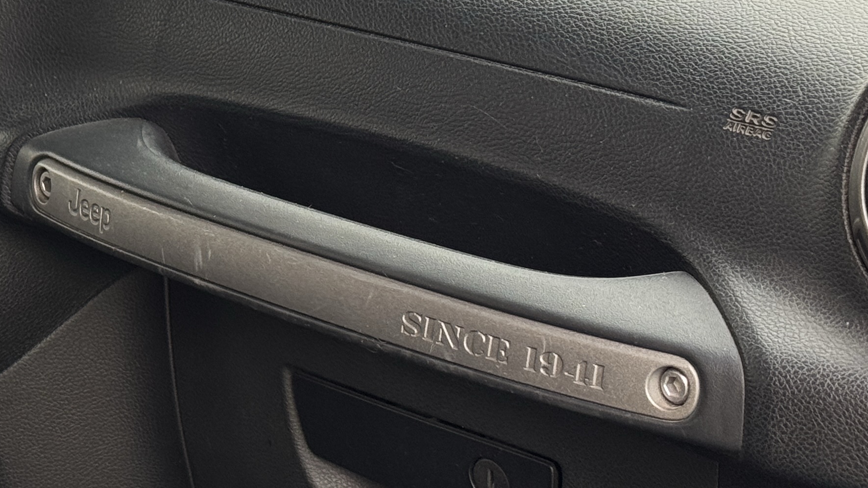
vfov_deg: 10.2
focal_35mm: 119
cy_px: 336
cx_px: -7
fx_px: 2739
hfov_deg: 17.6
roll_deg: +3.5
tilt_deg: -19.2
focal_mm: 6.76
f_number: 1.78
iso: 100
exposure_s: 1/111
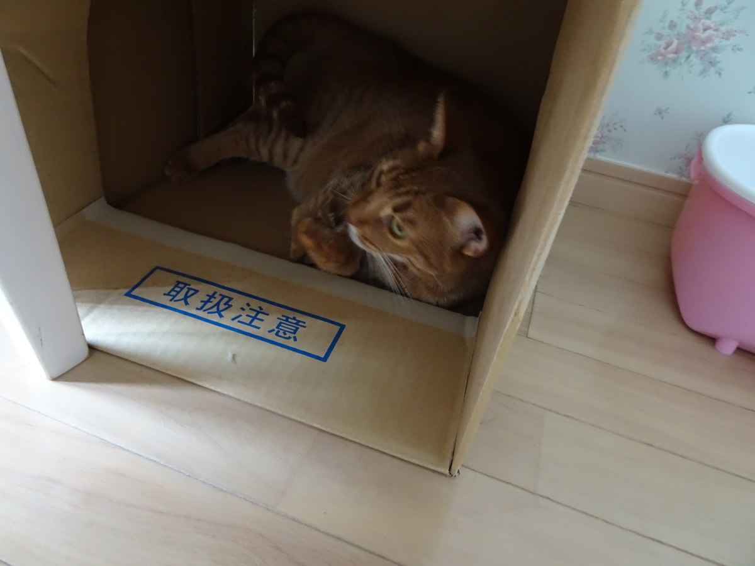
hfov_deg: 71.6
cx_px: 378
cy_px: 283
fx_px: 523
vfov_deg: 56.8
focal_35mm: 24
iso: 800
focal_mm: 4.1
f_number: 3.5
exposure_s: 1/8
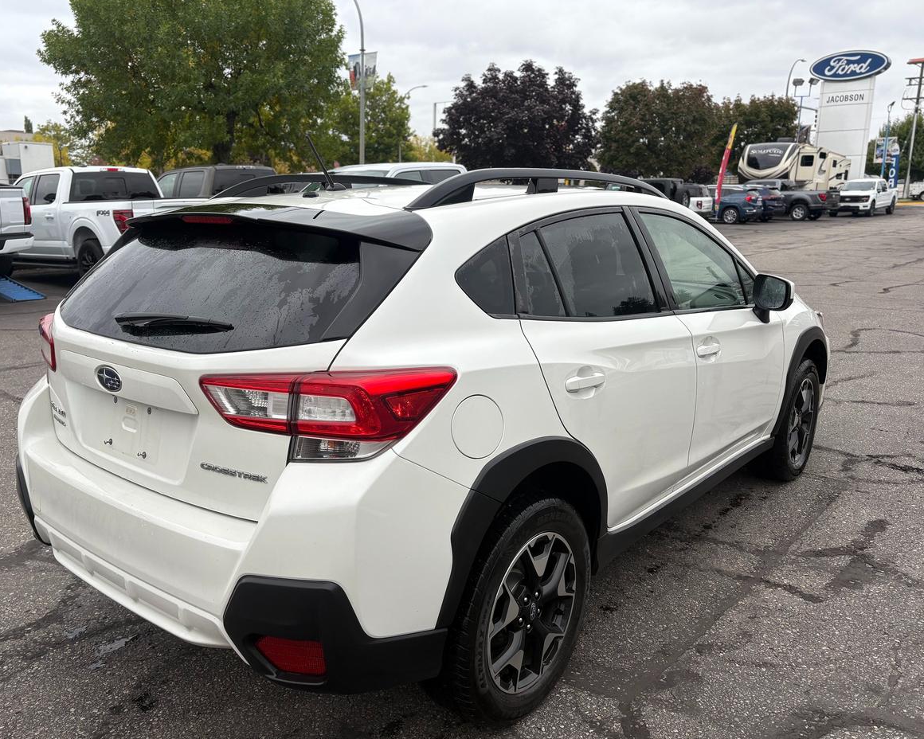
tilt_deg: -12.9
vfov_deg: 51.5
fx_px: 766
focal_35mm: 28
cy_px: 376
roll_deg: -0.4
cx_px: 431
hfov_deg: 62.1
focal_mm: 5.96
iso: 50
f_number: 1.6
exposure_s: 1/791
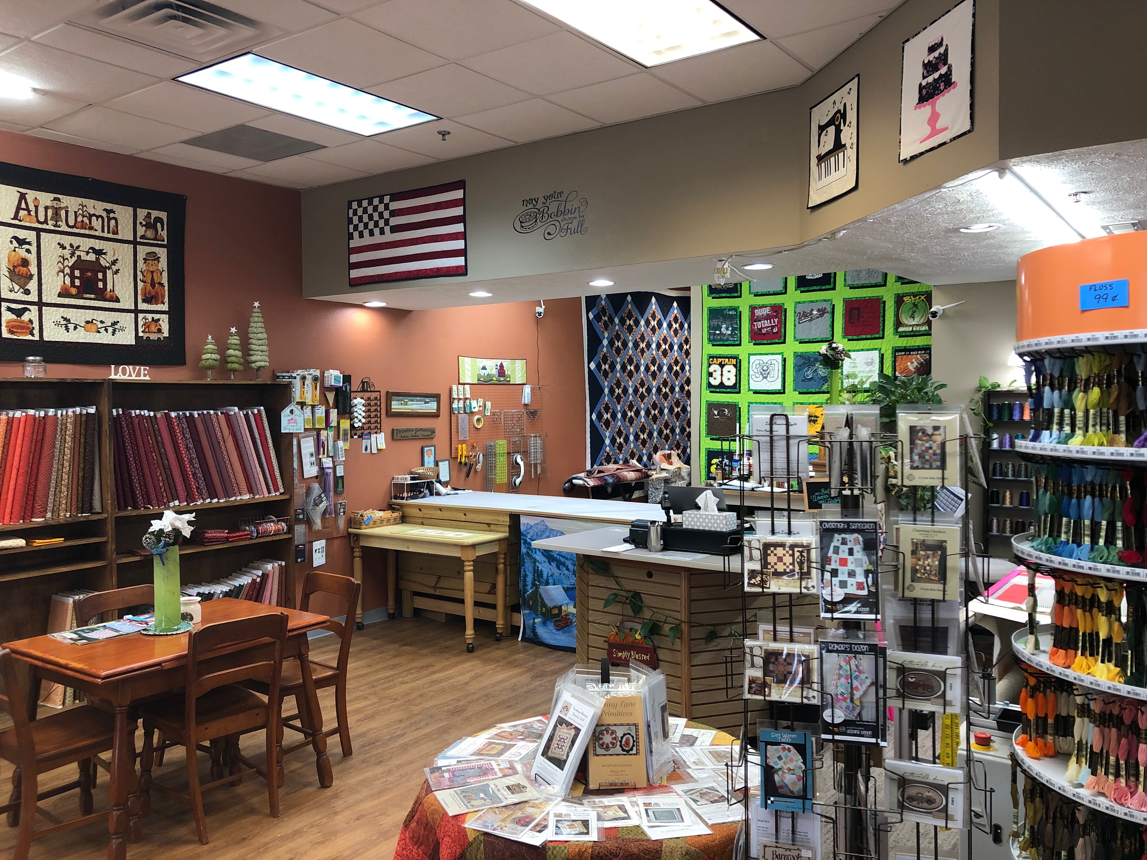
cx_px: 574
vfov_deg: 49.7
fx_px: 928
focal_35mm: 28
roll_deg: -0.7
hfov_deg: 63.4
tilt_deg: -2.2
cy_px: 430
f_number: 1.8
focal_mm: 3.99
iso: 32
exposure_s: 1/30
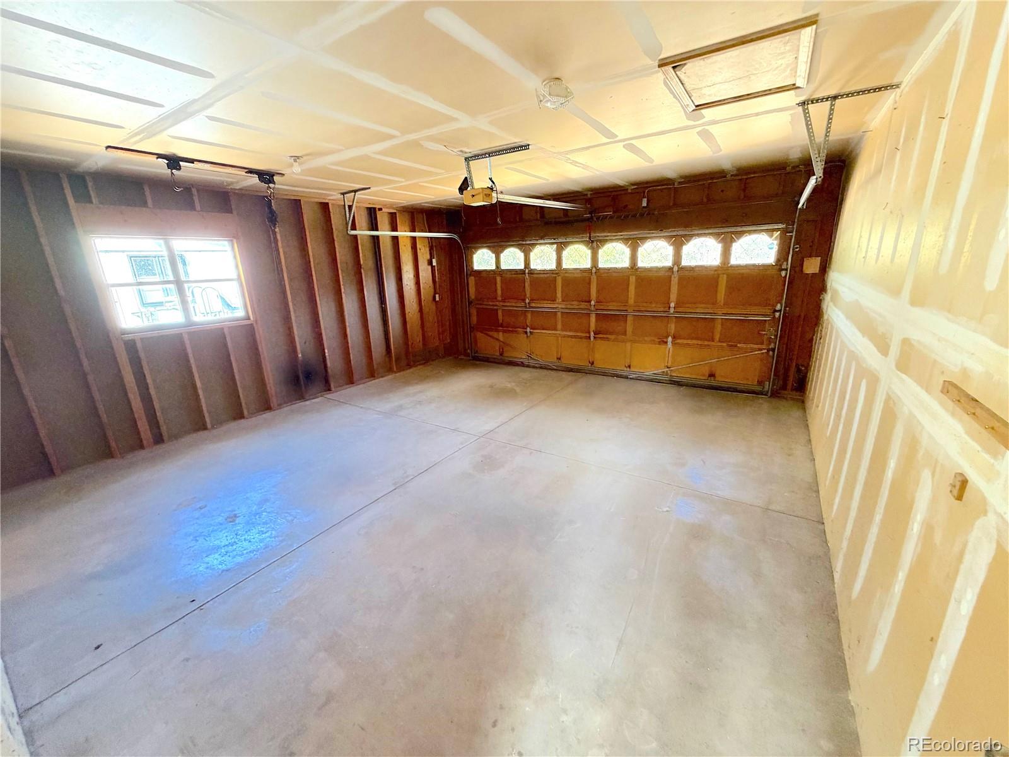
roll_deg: +2.4
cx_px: 504
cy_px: 378
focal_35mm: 14
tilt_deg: -16.4
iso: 400
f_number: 2.2
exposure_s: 1/60
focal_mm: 2.22
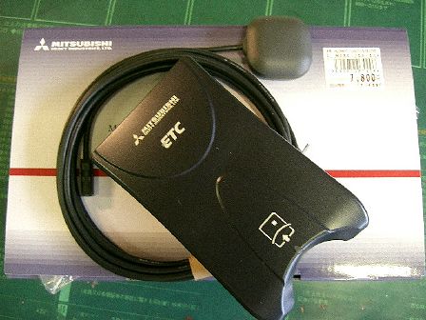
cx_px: 213
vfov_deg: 36.8
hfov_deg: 47.9
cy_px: 160
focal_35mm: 39
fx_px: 480
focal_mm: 8
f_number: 2.8
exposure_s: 1/8
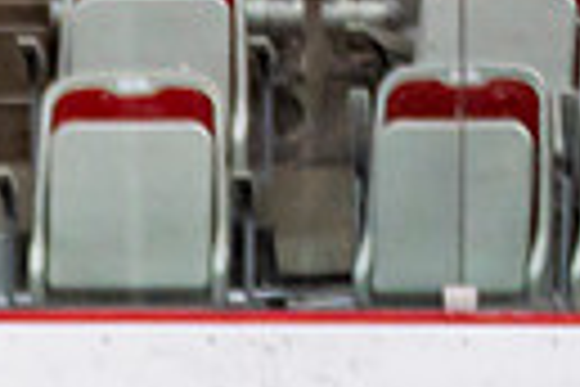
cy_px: 901
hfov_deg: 2.4
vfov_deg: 1.6
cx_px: -1123
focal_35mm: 841
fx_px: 13548
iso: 640
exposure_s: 1/640
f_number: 2.8
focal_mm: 105
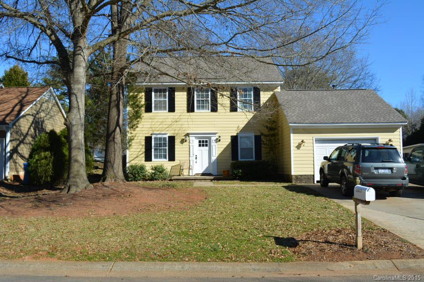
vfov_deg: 40.0
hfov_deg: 57.2
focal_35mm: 33
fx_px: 389
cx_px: 212
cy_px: 141
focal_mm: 22
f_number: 8
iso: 110
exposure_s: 1/250
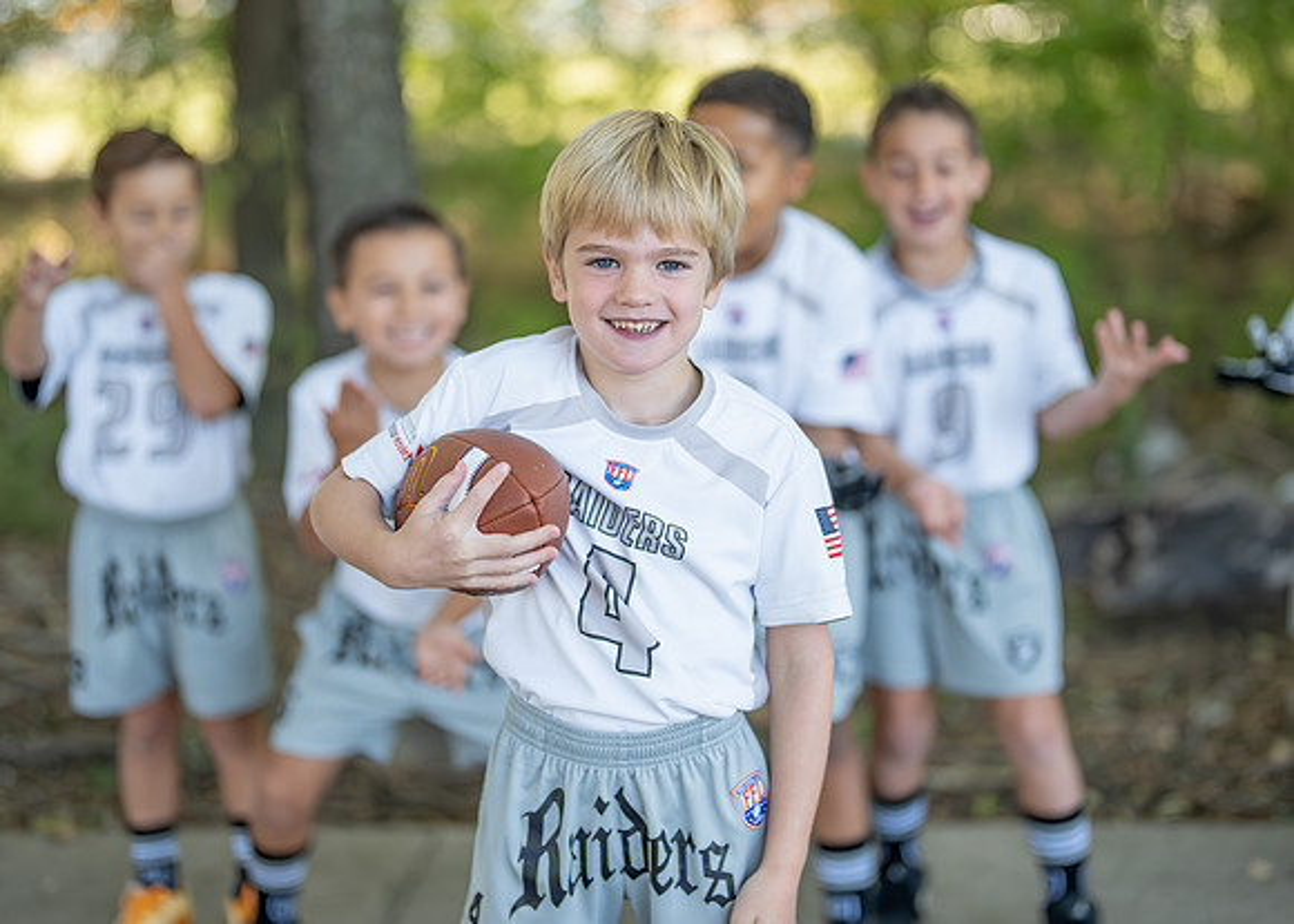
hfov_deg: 31.9
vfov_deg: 23.1
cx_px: 654
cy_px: 437
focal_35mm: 62
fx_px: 2261
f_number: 1.2
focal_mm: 50
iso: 1000
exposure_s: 1/5000
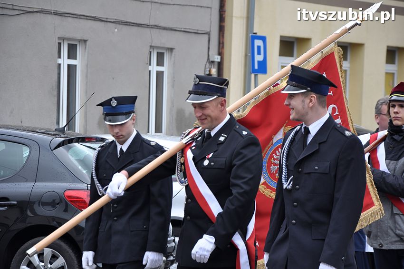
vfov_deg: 8.7
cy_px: 134
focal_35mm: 158
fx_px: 1766
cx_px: 202
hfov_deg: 13.1
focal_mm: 105
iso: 320
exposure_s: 1/500
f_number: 5.6
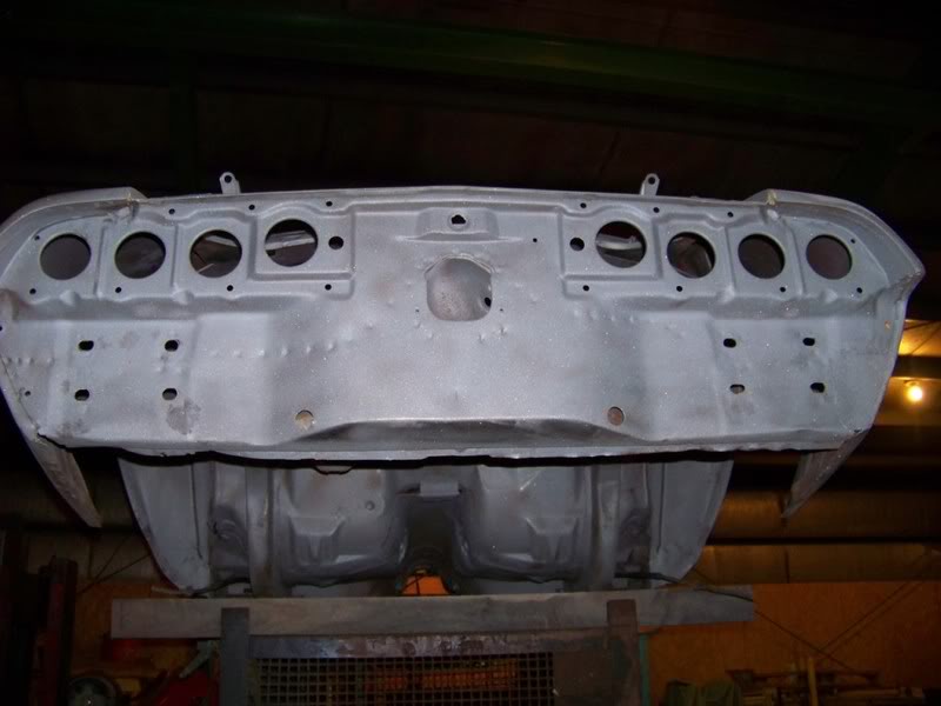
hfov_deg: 51.4
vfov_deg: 39.7
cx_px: 470
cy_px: 353
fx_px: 979
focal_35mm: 36
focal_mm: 5.85
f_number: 2.8
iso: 200
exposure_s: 1/30
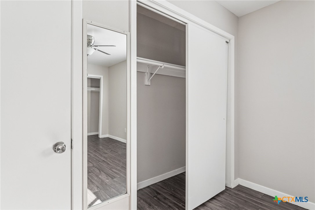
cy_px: 105
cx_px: 158
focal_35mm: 19
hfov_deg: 87.8
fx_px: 164
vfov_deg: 65.3
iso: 800
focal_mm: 18.7
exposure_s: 1/25
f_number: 8
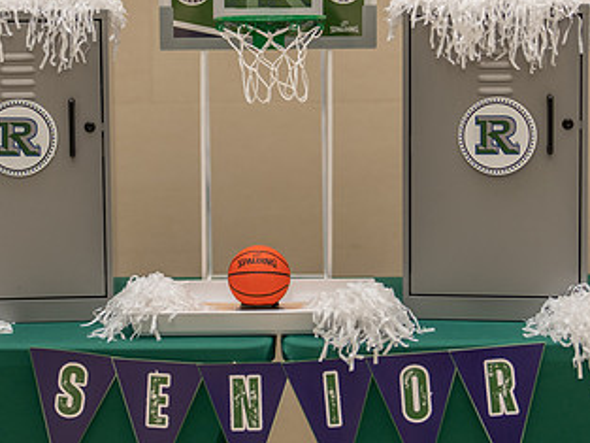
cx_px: 260
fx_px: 1518
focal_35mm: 89
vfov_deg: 16.6
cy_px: 144
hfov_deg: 22.0
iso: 800
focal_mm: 50
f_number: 1.2
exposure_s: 1/320
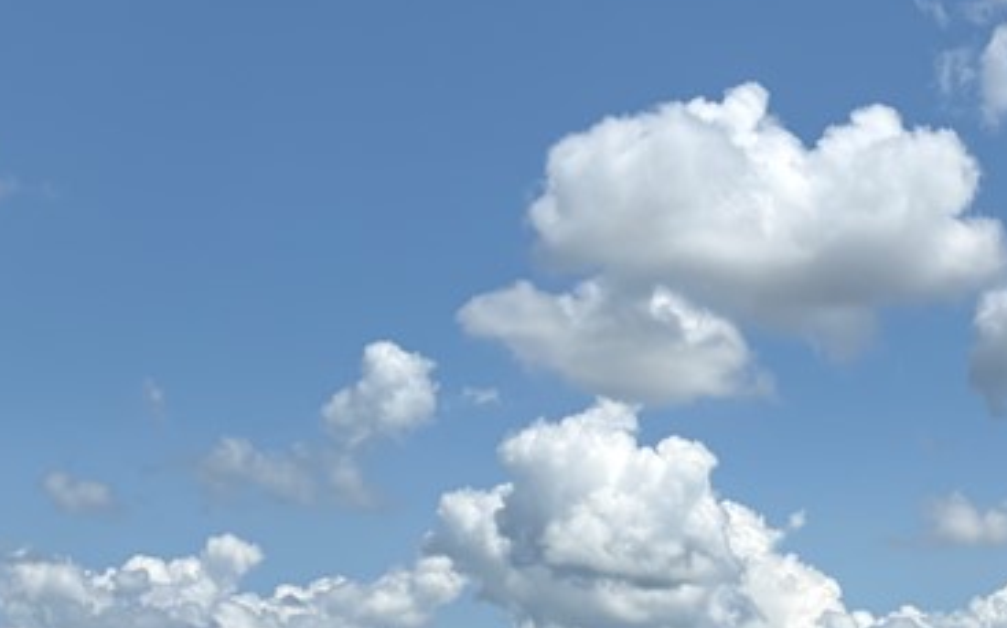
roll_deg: +0.0
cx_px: 889
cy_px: 878
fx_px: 2112
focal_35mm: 77
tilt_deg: -0.4
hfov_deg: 26.0
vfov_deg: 15.8
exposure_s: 1/5814
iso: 50
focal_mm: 5.96
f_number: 1.6
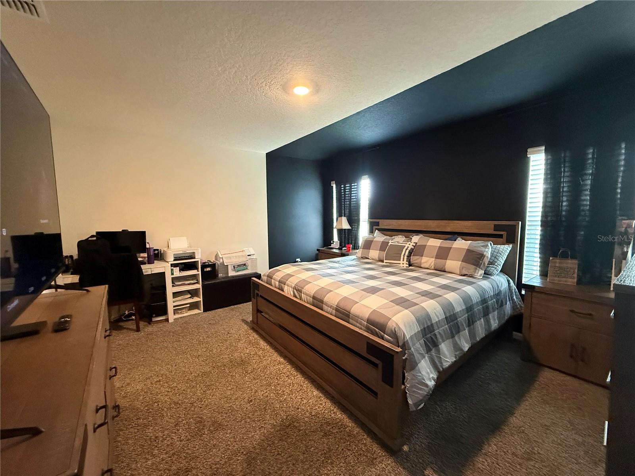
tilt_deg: -3.3
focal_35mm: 14
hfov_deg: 102.1
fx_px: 257
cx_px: 318
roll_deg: +0.2
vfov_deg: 85.7
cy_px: 238
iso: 640
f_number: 2.2
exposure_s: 1/60
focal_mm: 2.22
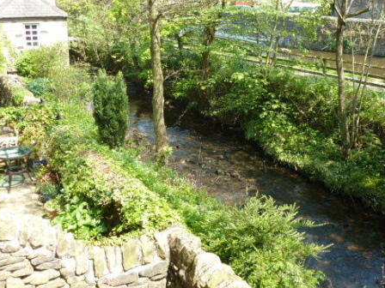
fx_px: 434
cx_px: 196
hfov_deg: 47.9
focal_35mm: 39
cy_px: 105
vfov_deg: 36.6
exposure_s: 1/125
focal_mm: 5.4
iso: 100
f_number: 3.5
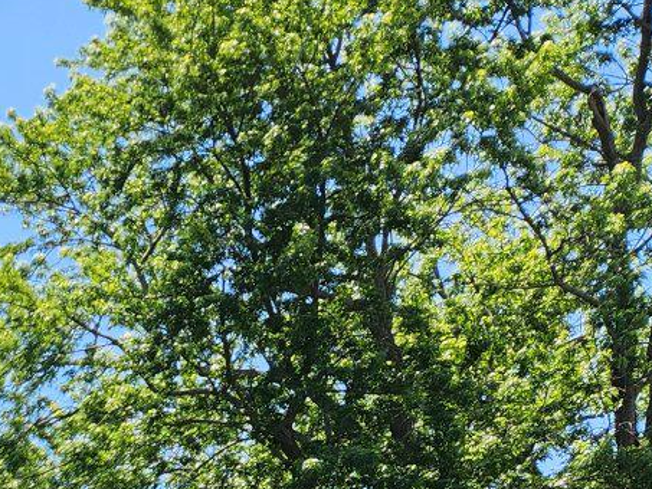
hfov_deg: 15.8
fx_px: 1959
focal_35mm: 104
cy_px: 1002
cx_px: -557
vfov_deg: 12.4
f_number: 1.8
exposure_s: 1/732
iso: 20
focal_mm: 5.4
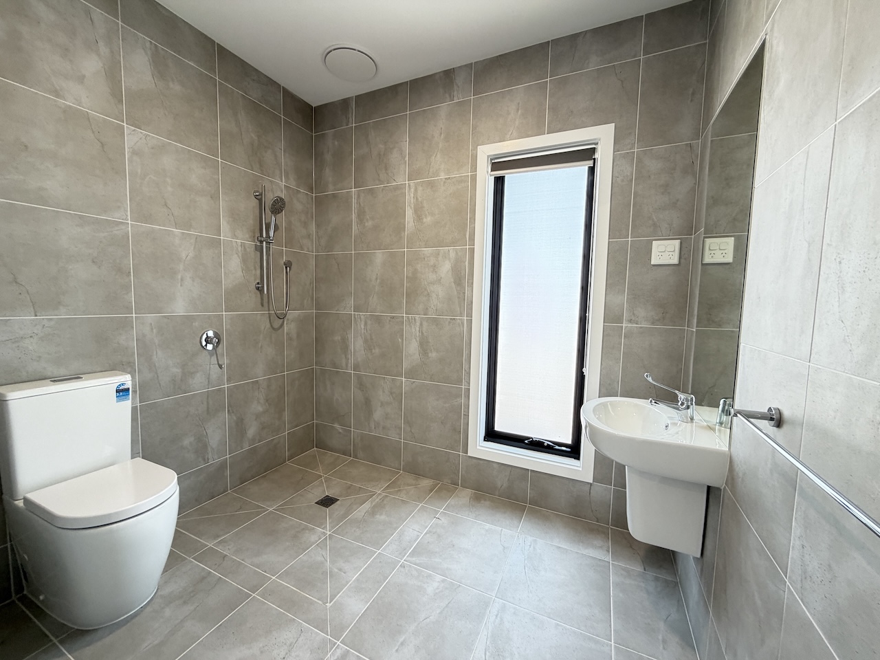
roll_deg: -1.1
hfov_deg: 102.1
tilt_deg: -4.8
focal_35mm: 14
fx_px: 356
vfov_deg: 85.7
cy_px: 330
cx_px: 440
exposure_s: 1/50
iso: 250
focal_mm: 2.22
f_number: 2.2
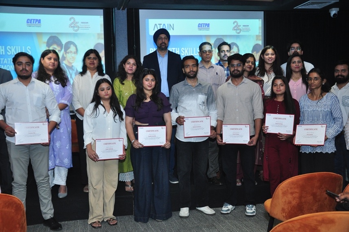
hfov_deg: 51.3
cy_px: 116
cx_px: 174
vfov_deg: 35.4
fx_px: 363
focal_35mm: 38
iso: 800
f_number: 4
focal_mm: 25
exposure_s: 1/125
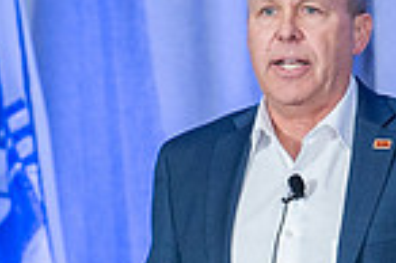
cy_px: 240
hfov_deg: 2.6
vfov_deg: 1.7
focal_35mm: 796
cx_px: 298
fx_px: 8746
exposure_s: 1/200
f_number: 4
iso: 1600
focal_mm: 200
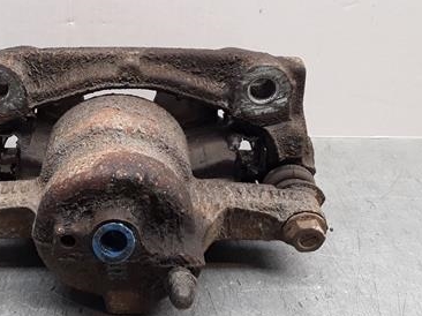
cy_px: 127
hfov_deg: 38.4
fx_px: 597
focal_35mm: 49
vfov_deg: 29.6
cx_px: 130
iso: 64
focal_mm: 2.91
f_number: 1.9
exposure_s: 1/50
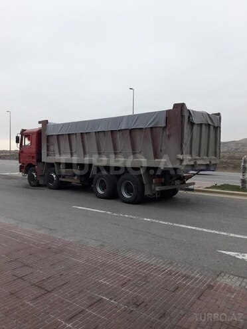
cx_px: 124
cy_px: 164
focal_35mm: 28
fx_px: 266
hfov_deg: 49.7
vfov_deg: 63.4
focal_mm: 3.7
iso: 50
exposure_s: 1/100
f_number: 1.9
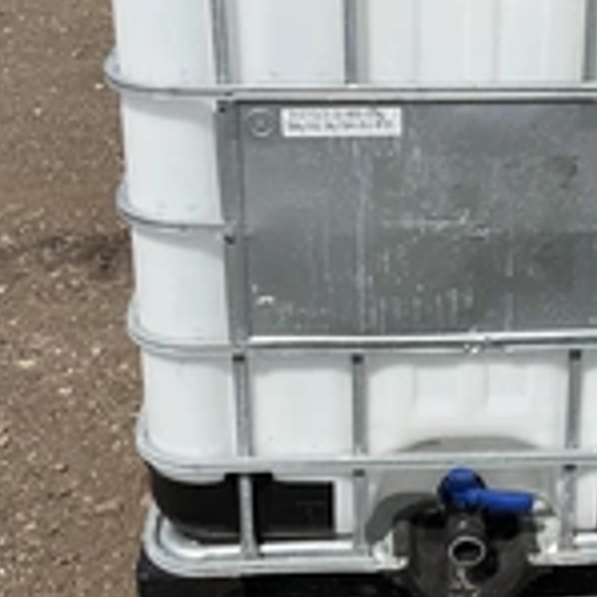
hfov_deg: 24.5
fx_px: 1346
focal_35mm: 69
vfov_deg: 24.9
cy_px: 212
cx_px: 489
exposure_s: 1/3322
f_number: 1.8
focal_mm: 3
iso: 25
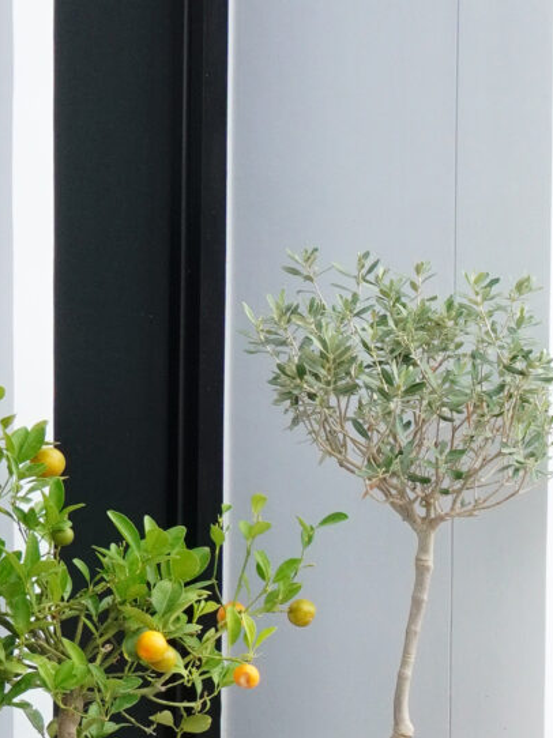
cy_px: 654
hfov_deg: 12.4
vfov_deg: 17.8
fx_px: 2324
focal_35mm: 109
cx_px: 995
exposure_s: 1/160
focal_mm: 16
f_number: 11
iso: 800
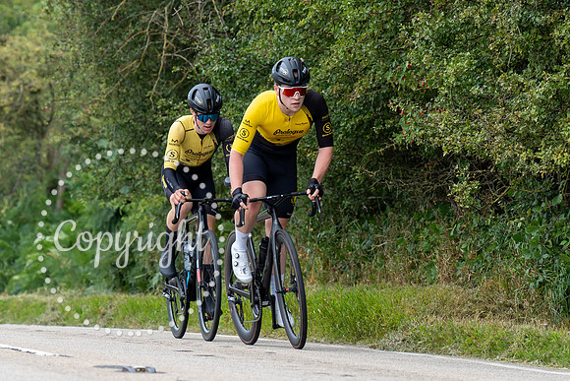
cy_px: 147
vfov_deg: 5.1
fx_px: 4242
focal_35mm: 268
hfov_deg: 7.7
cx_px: 310
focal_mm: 138
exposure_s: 1/800
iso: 400
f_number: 4
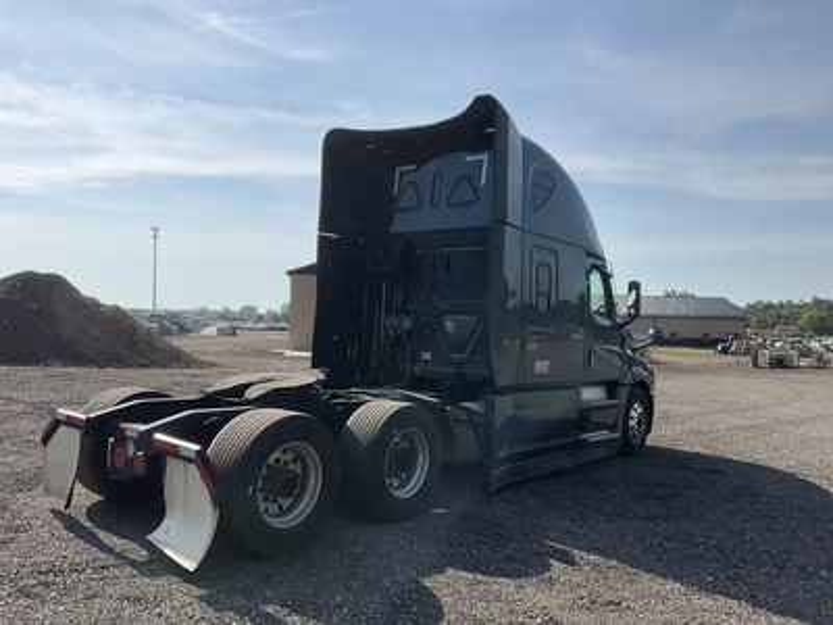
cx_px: 416
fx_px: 698
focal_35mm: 29
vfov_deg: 48.2
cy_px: 312
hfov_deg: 61.7
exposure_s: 1/3788
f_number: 1.8
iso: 25
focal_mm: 3
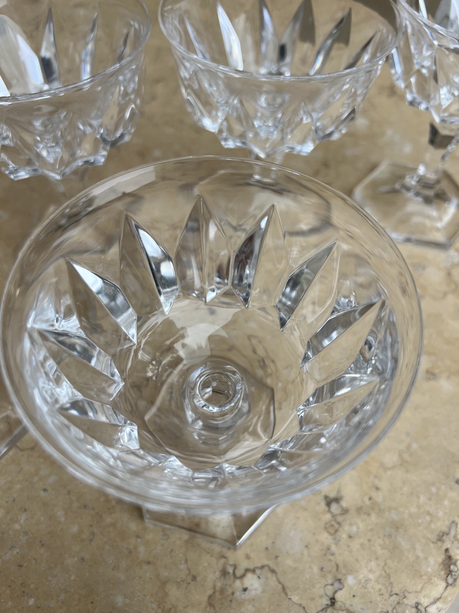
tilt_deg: -53.6
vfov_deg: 67.3
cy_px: 306
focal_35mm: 26
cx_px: 230
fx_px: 460
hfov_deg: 53.1
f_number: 1.5
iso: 50
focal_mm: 5.7
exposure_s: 1/443
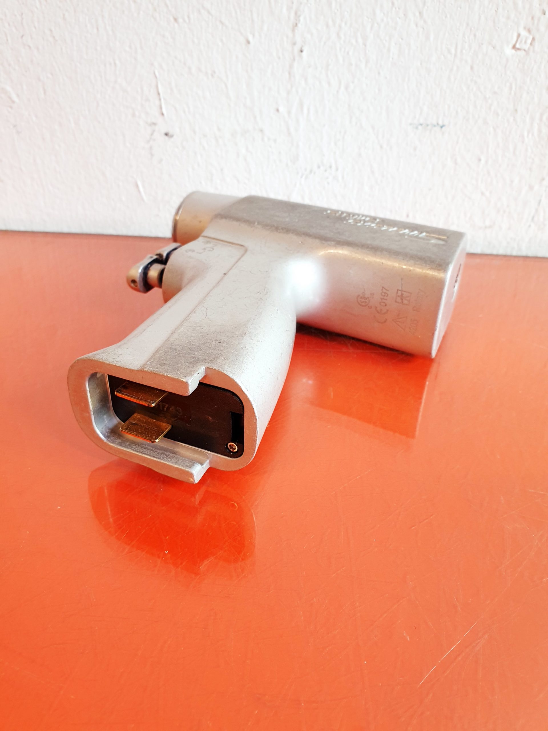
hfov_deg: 53.1
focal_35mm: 26
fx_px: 549
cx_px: 274
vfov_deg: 67.3
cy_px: 366
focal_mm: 4.3
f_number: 2.4
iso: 200
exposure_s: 1/50
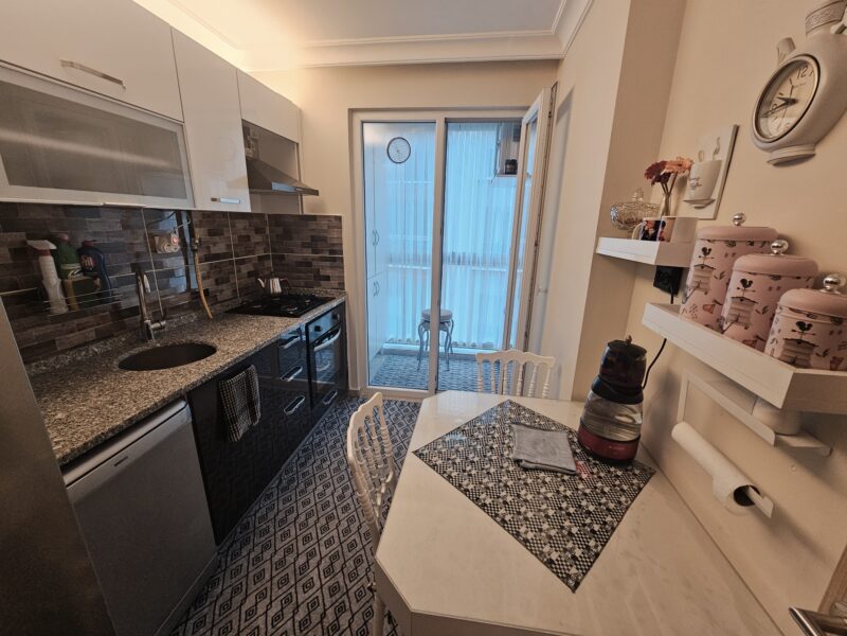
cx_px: 424
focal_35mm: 13
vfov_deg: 89.9
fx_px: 318
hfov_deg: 106.2
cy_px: 318
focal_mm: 2.2
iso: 320
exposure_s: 1/70.8
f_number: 2.2
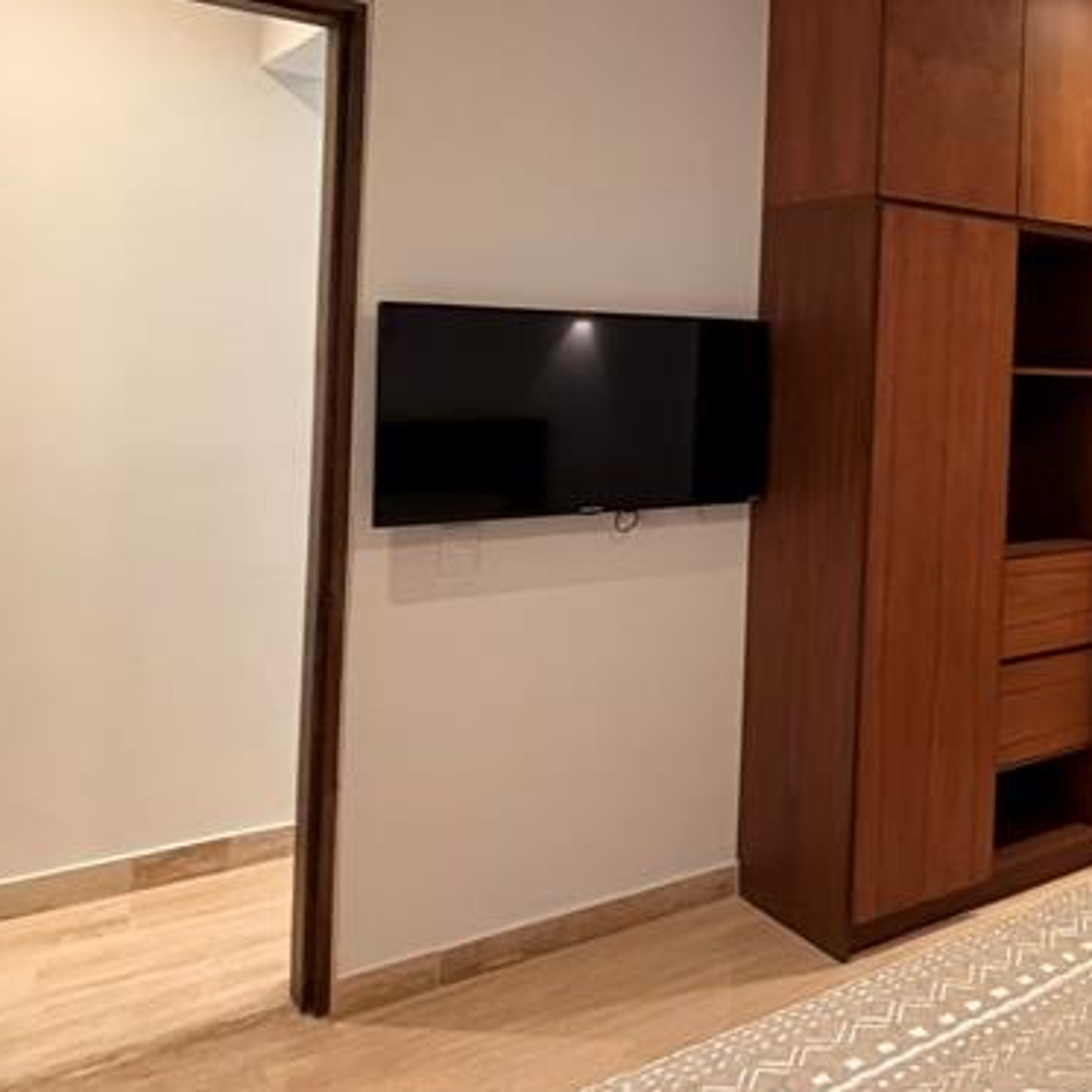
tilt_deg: +0.9
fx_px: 1213
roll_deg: -2.8
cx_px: 1297
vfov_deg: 47.7
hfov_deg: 37.3
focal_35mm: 34
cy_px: 375
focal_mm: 2.22
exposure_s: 1/60
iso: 320
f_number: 2.2
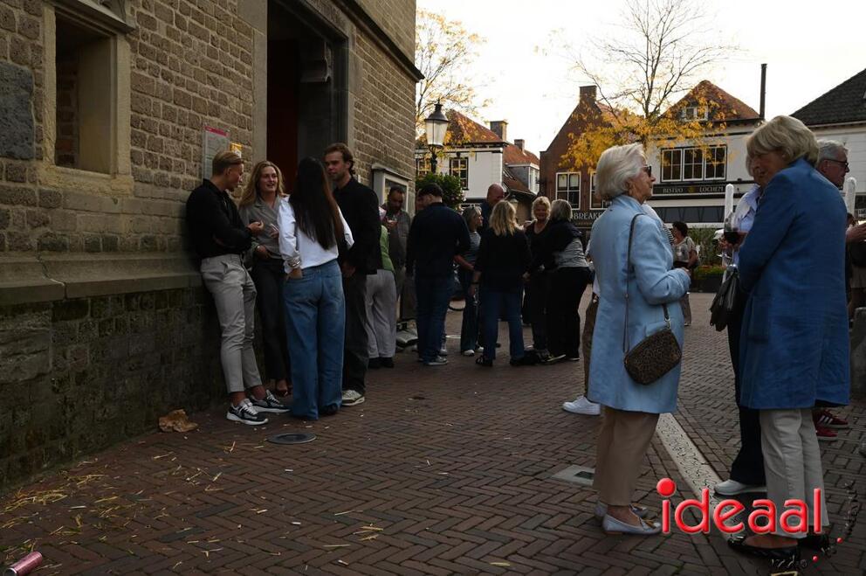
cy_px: 288
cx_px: 433
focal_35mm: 34
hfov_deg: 55.8
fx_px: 817
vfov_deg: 38.8
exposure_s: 1/200
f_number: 14
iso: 1250
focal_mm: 34
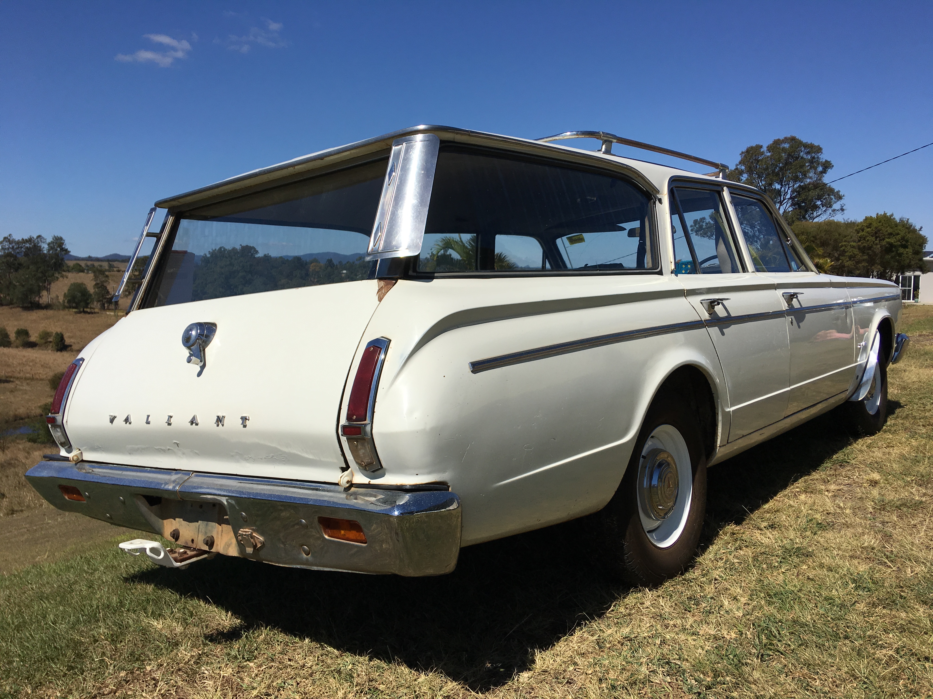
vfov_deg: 48.2
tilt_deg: -4.2
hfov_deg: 61.7
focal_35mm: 29
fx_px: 782
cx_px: 466
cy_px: 350
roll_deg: -1.0
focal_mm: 4.15
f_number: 2.2
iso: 25
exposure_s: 1/3846
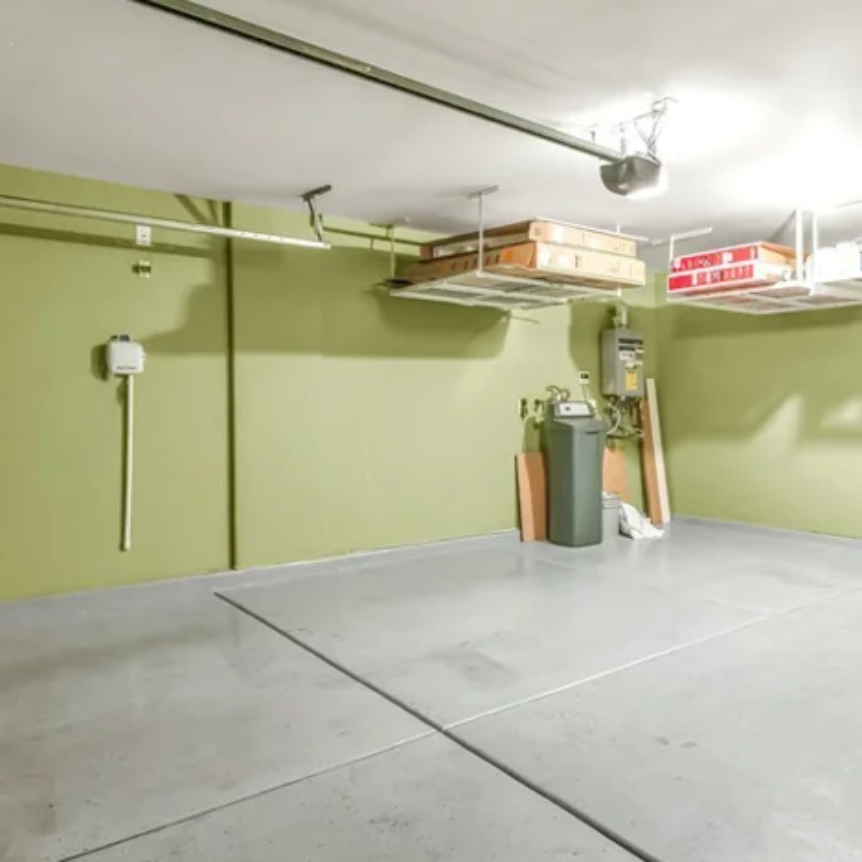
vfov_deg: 60.9
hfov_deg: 57.8
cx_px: 647
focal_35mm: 26
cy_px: 396
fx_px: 733
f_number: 8
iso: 320
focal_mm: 14
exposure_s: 1/2.5
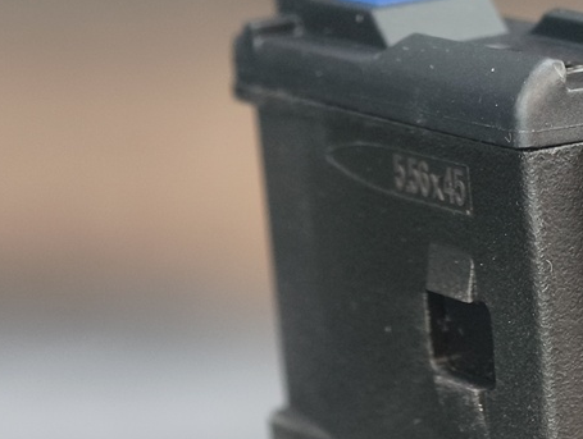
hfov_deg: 8.8
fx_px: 3780
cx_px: 464
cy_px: 212
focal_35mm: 224
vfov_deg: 6.7
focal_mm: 22.48
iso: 1048
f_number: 2.67
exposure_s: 1/10
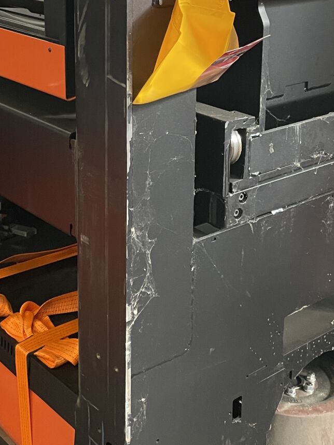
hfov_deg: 23.6
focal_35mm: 62
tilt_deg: -13.3
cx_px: 166
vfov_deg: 30.4
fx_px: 798
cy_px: 87
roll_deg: +0.5
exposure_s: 1/50
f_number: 1.6
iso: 400
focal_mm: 4.2
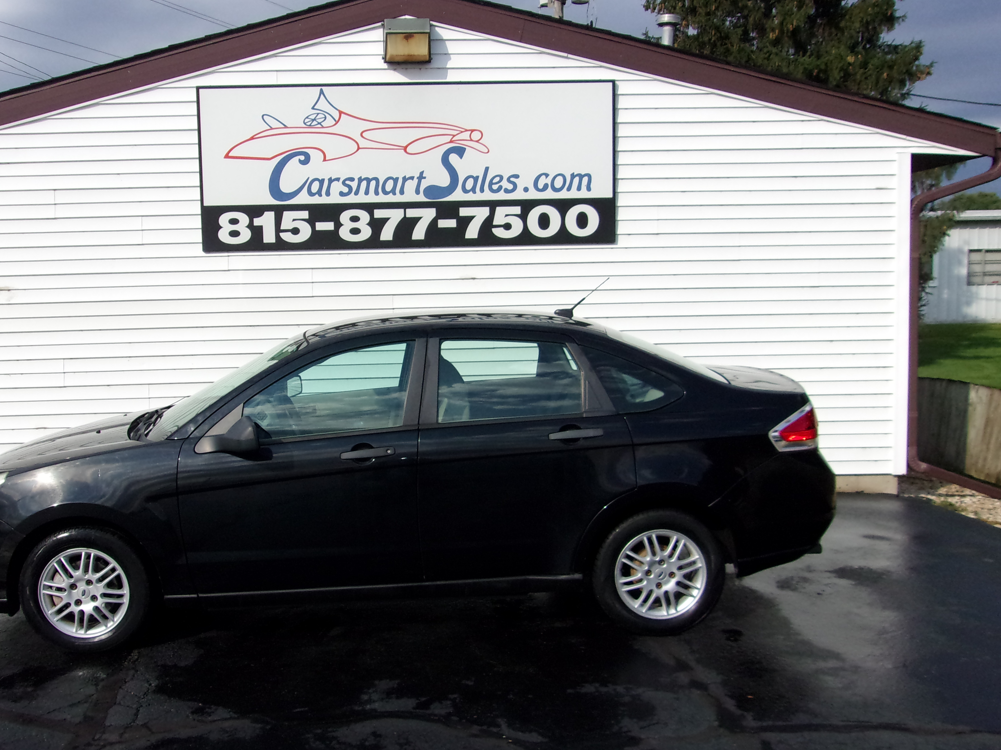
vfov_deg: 40.7
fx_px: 1012
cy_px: 387
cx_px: 402
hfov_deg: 52.3
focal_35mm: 35
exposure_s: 1/250
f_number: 10.4
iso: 200
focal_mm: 4.9
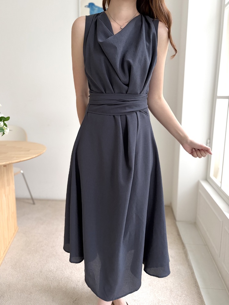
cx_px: 114
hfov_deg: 53.1
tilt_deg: -10.1
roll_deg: -0.5
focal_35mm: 26
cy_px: 152
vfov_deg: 67.3
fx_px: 229
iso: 250
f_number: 1.6
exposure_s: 1/60
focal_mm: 5.96
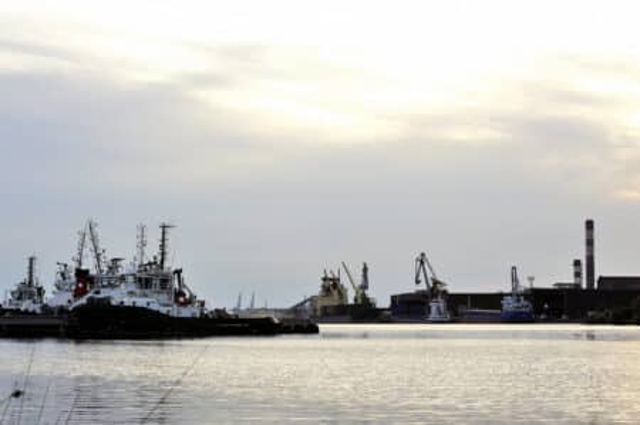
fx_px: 1385
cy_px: 212
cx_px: 320
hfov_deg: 26.0
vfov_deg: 17.5
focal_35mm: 78
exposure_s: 1/640
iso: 800
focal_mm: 78
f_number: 10
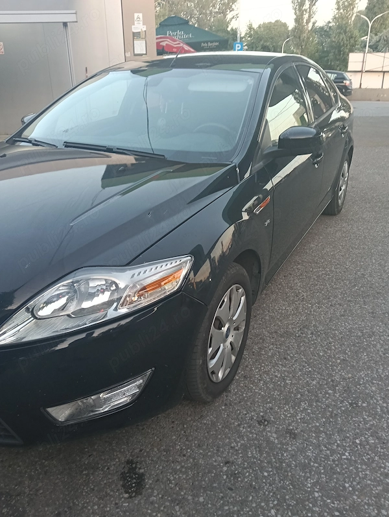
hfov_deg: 51.5
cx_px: 194
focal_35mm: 27
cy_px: 258
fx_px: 404
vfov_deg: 65.3
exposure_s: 1/33.3
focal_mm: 3.98
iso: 160
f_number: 1.8
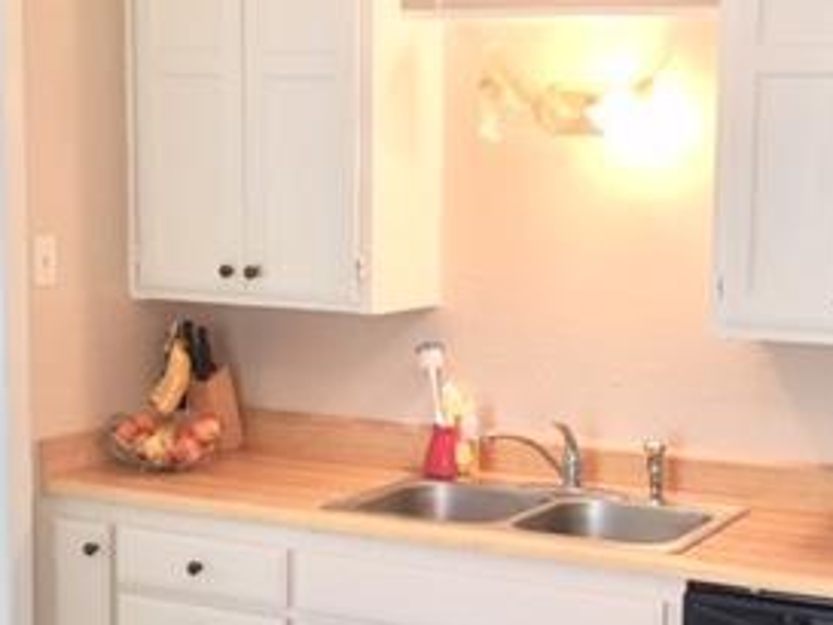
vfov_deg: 21.6
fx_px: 1637
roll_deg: -1.5
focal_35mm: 68
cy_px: 412
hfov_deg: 28.4
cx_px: 555
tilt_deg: -10.6
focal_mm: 4.15
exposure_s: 1/30
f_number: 2.2
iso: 80
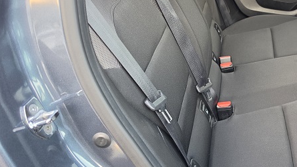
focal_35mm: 45
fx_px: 355
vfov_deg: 26.5
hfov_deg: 41.9
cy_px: 59
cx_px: 266
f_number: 1.4
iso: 100
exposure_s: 1/100
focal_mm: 6.5
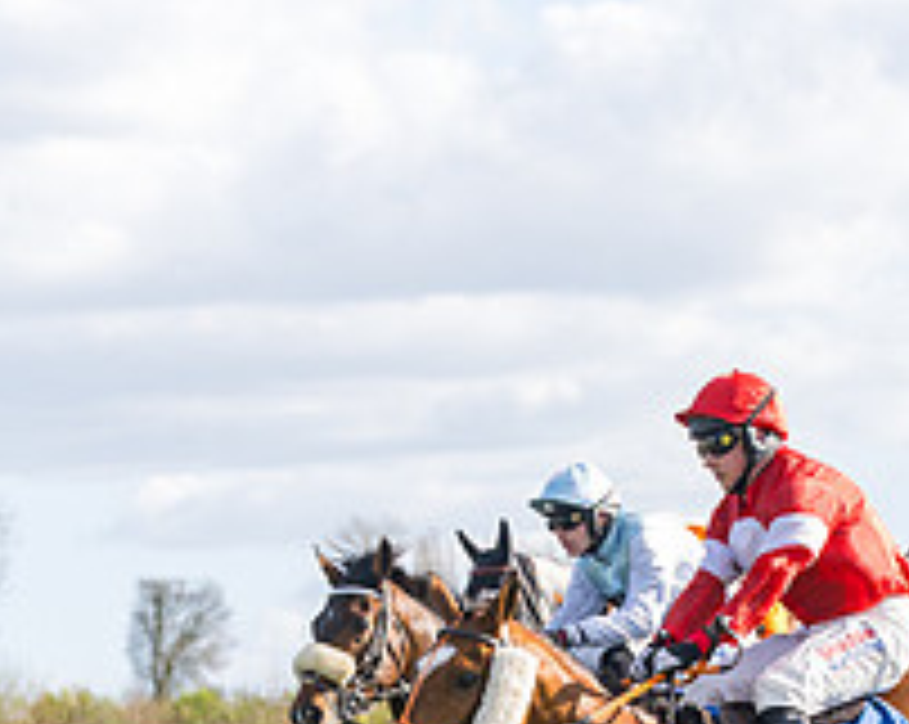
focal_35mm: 244
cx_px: 844
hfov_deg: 7.9
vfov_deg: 6.3
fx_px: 6555
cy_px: 799
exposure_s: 1/1600
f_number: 4
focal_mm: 70
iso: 400
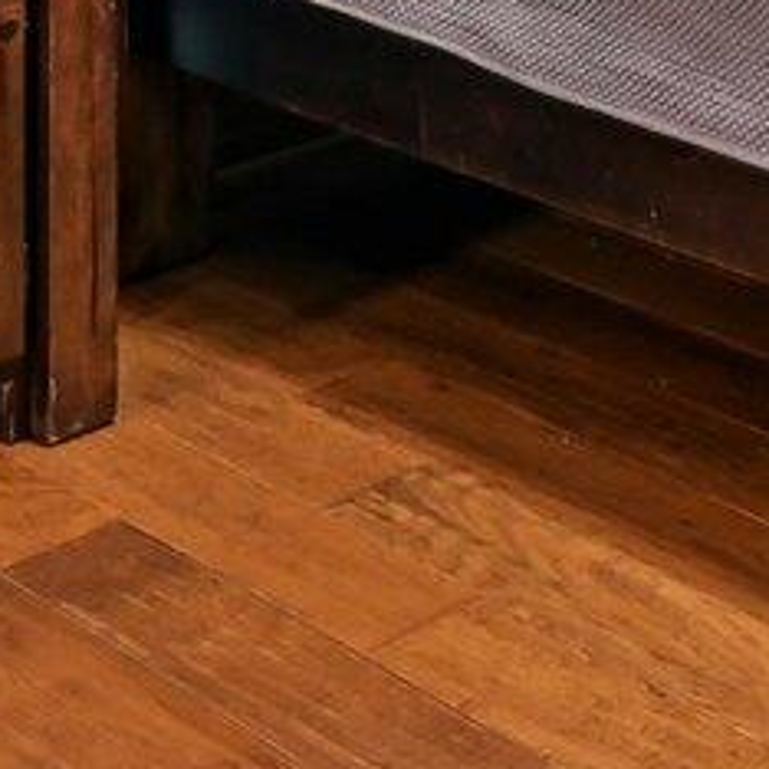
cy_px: -800
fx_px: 2614
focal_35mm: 104
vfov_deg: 14.0
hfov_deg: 16.1
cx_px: 907
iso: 400
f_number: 4.8
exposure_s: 1/4
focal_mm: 14
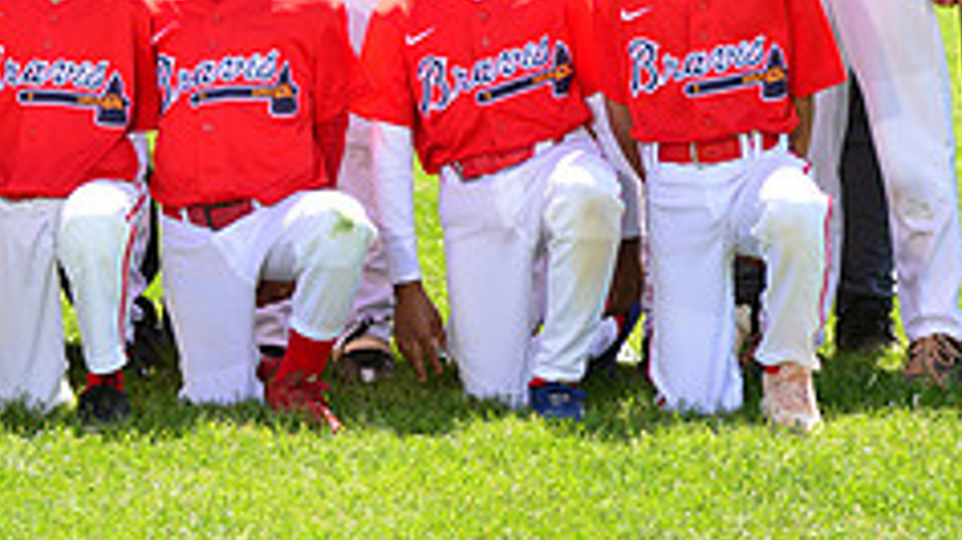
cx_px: 357
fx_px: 6221
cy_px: -205
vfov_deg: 4.9
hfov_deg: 8.8
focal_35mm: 244
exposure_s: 1/250
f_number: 8
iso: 200
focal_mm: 95
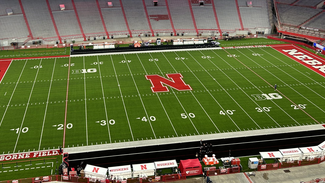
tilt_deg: -16.2
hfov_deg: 53.7
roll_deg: +0.0
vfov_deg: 30.9
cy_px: 28
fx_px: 319
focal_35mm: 37
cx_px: 132
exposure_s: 1/118
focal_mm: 5.7
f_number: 1.5
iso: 100
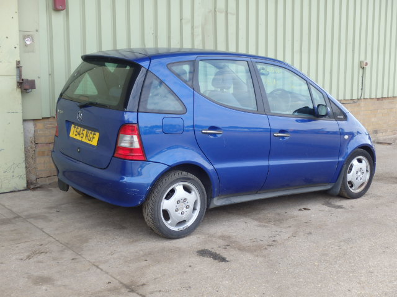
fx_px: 528
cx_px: 198
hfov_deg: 41.2
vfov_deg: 31.5
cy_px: 148
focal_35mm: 46
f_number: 4.9
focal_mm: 8.3
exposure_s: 1/100
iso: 125
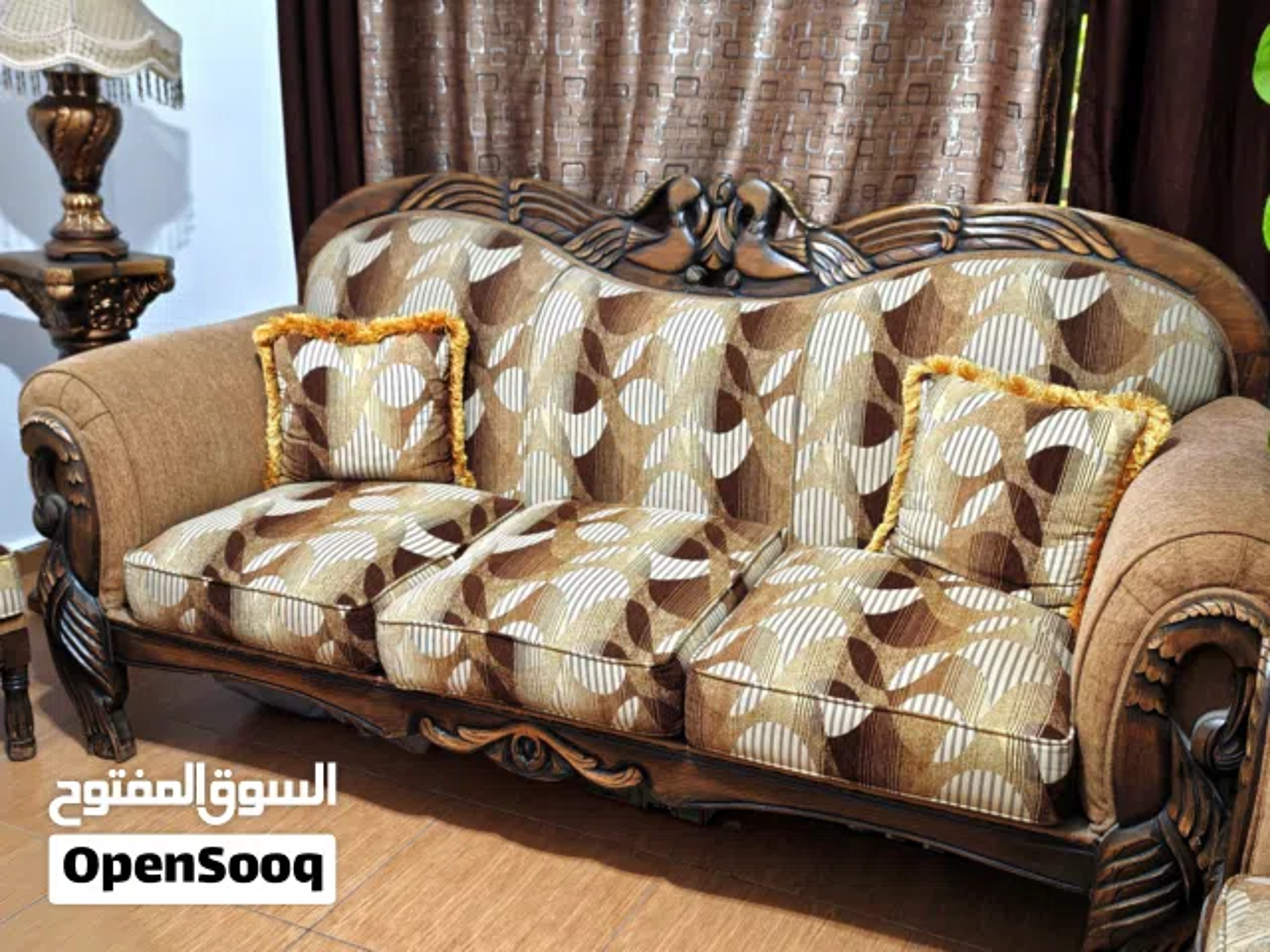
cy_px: 476
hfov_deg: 52.6
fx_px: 1284
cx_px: 635
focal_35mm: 35
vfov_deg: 40.7
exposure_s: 1/50
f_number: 1.4
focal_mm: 6.83
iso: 400
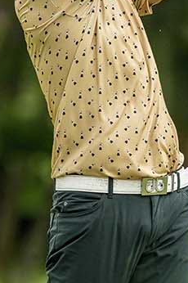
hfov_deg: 0.8
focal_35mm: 1666
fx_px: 13076
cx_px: 39
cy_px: 35
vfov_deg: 1.2
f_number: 3.5
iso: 2200
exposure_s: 1/5000
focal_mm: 400
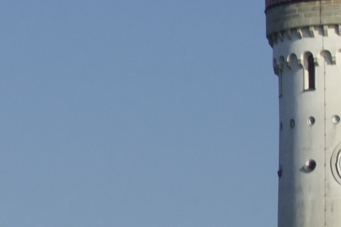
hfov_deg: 5.4
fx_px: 3589
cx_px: -257
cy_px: 166
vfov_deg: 3.6
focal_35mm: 379
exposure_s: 1/100
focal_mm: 20.25
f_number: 5.6
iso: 125
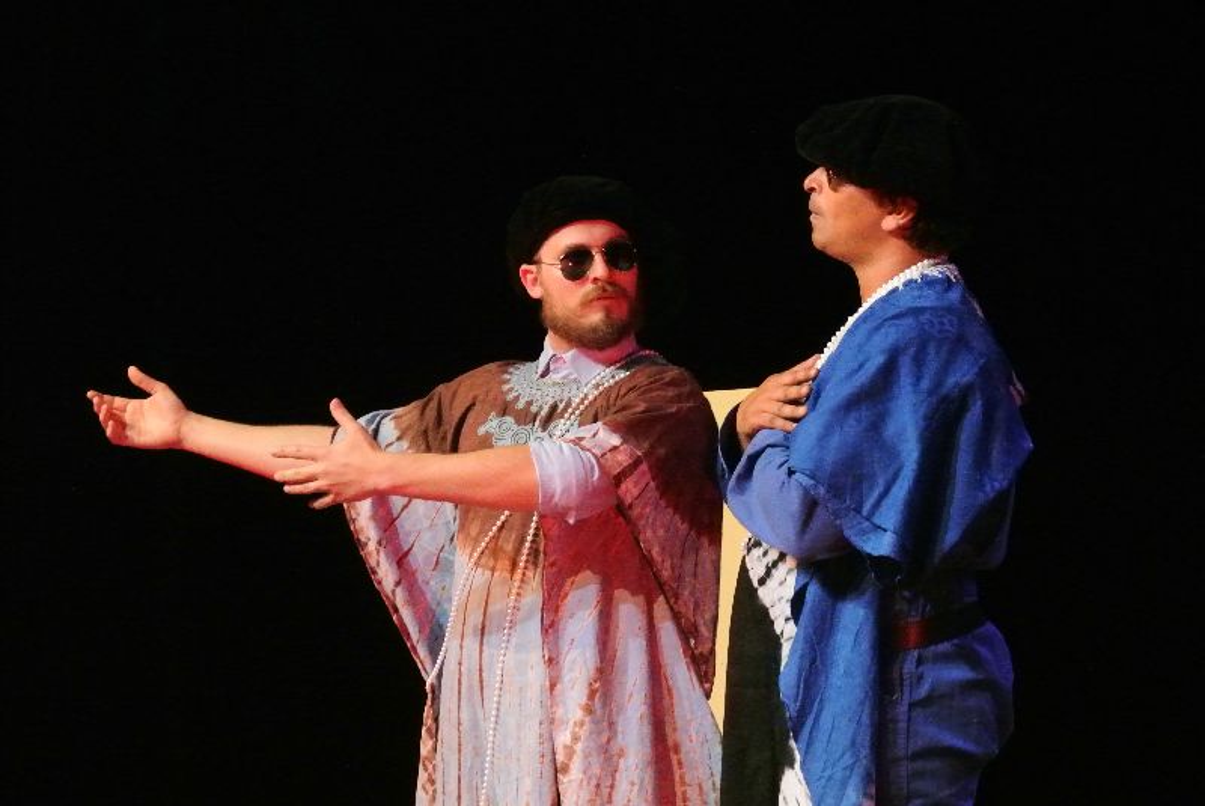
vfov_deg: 9.3
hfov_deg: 13.9
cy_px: 403
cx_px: 602
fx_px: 4958
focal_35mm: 148
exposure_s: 1/60
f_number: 5.6
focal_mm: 55.1
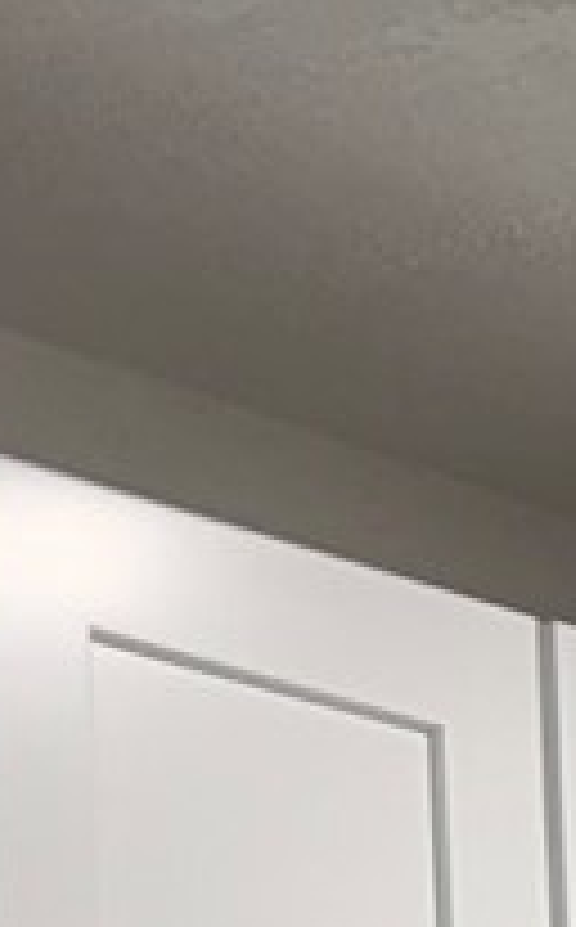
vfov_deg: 9.2
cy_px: 2466
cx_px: 1822
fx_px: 4994
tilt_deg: -3.5
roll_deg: +1.0
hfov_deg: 6.0
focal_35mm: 198
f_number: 1.78
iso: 64
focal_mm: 6.76
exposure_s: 1/120
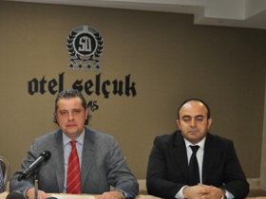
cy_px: 139
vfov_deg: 24.2
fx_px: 461
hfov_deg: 31.8
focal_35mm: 60
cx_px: 83
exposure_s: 1/60
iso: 800
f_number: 4.2
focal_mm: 26
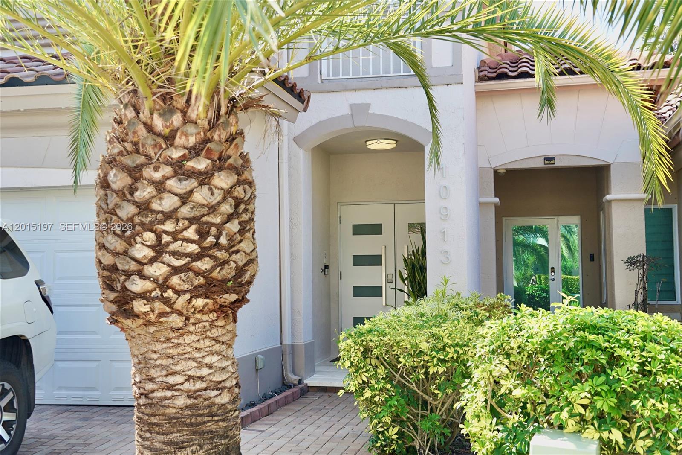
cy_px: 228
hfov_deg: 41.1
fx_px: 909
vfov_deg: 28.1
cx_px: 341
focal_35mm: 48
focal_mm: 32
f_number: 5.6
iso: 100
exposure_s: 1/100
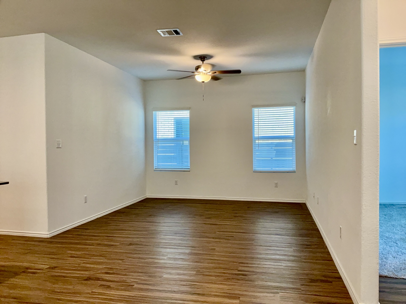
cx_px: 203
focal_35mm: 27
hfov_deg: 65.3
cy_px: 152
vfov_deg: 51.4
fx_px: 317
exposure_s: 1/60
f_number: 1.8
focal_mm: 3
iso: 80
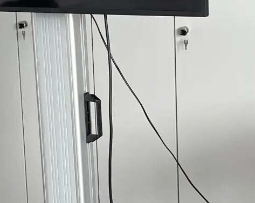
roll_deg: +2.0
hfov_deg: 18.6
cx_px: 99
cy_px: 48
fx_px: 777
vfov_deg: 14.9
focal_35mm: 103
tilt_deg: -10.6
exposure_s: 1/121
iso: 125
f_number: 1.6
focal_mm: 5.1
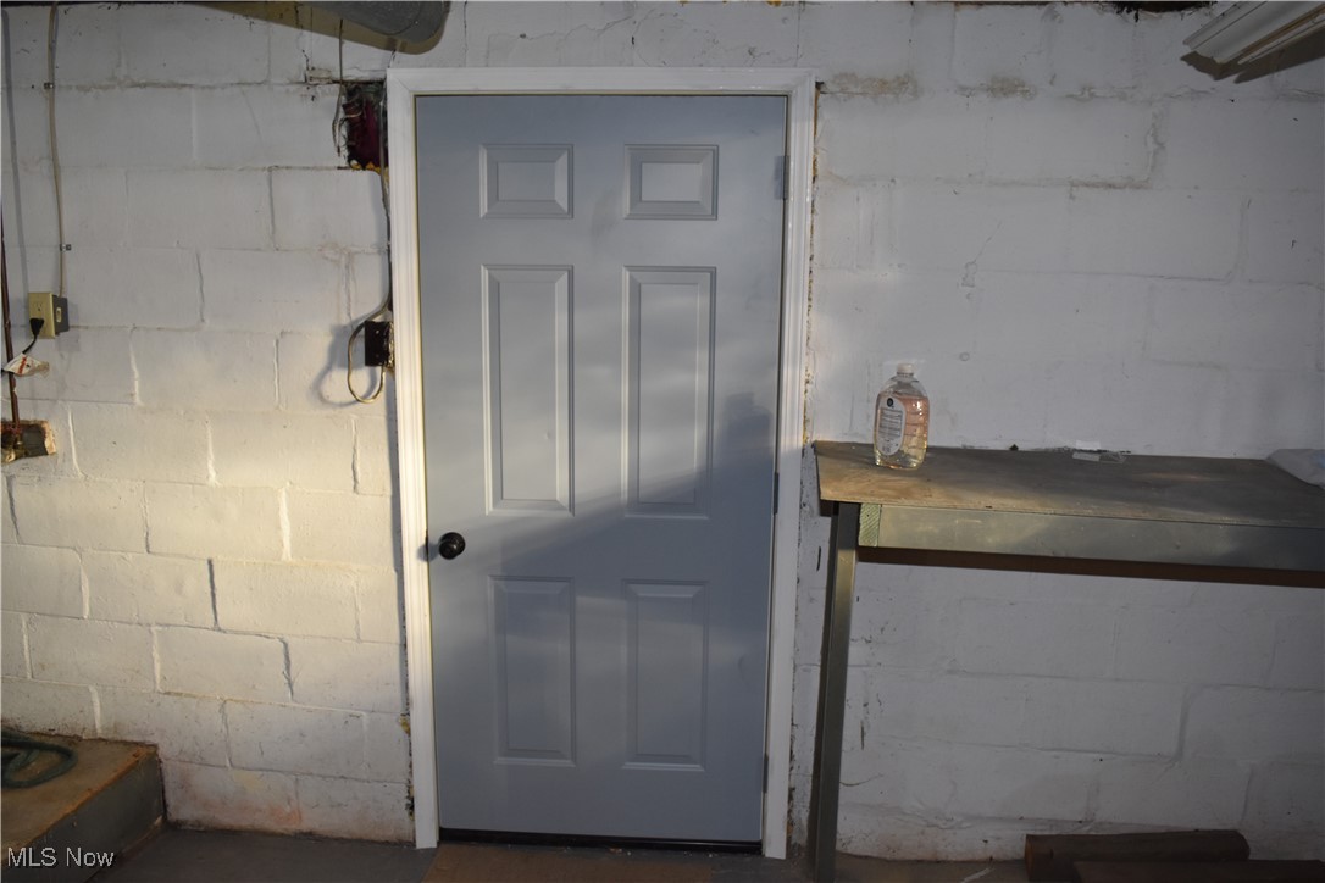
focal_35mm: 27
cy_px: 442
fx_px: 994
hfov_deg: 67.4
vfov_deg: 47.9
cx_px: 662
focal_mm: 18
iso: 800
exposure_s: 1/100
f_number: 5.6
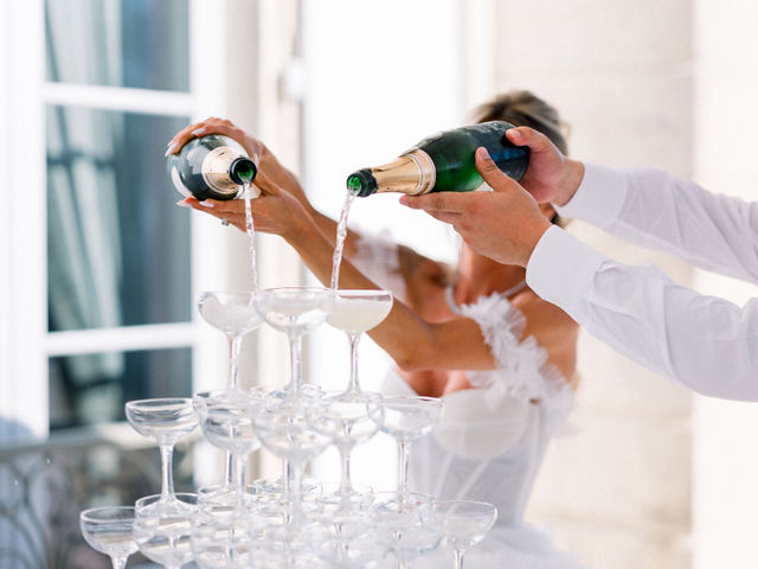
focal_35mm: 67
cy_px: 269
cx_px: 401
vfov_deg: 21.8
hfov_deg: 28.9
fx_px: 1473
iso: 100
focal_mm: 80
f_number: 2
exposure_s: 1/2500
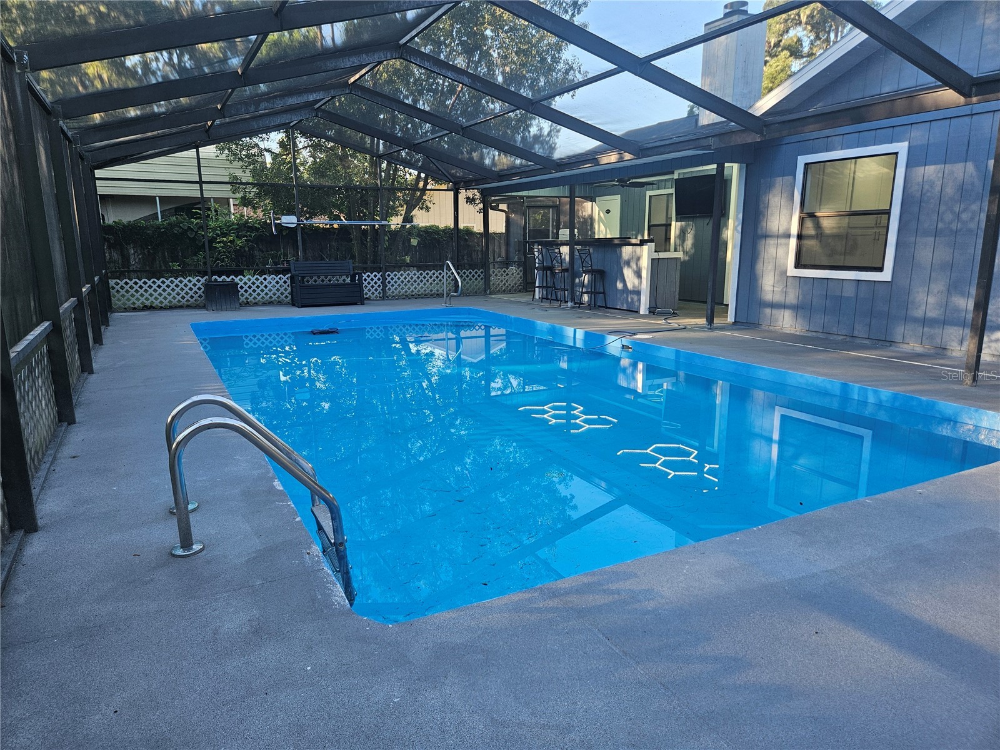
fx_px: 664
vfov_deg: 58.9
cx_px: 500
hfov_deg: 73.9
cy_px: 375
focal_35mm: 23
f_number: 1.8
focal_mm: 5.4
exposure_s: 1/120
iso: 64
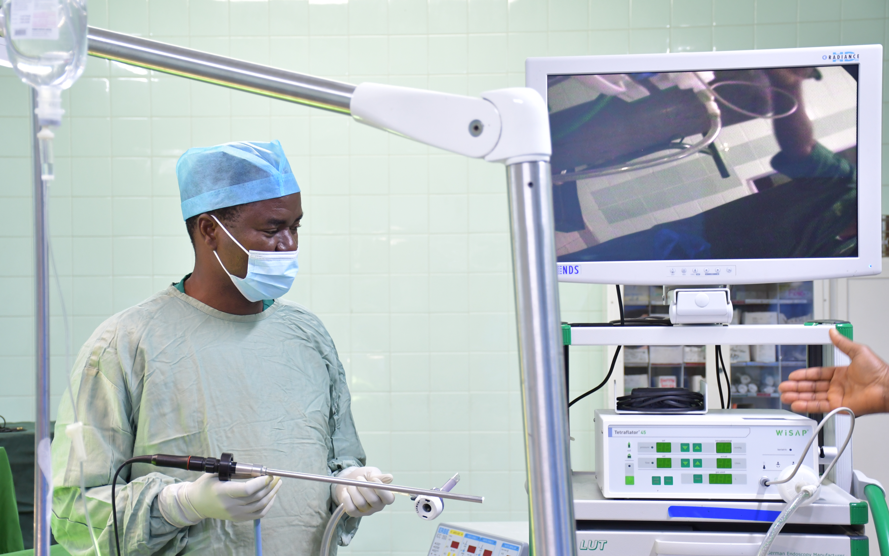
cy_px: 294
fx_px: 1575
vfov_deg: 20.0
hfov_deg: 31.5
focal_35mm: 65
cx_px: 439
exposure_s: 1/50
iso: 1000
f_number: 4.5
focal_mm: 42
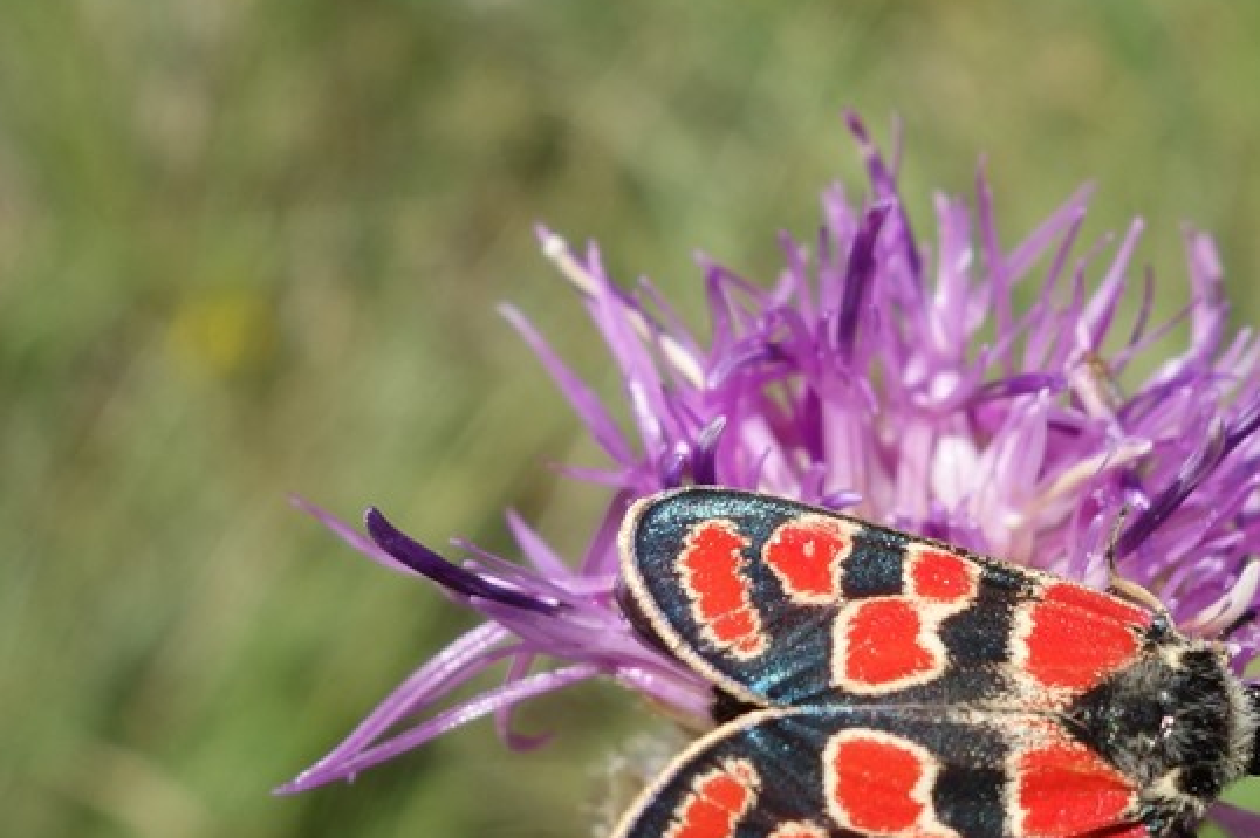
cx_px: 1012
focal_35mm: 50
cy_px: 641
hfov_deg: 38.1
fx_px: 1749
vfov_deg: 26.6
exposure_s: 1/500
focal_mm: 10.4
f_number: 5.6
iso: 125
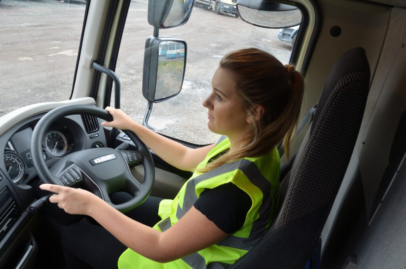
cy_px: 134
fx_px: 304
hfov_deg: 67.5
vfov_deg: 47.7
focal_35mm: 27
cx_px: 203
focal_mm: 18
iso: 400
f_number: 8
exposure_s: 1/60
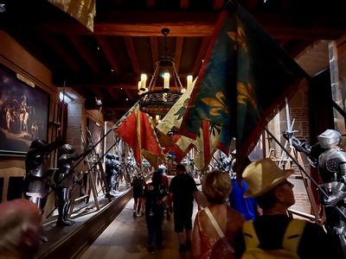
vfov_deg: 53.1
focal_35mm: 26
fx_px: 260
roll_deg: -0.6
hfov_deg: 67.3
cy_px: 130
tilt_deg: +4.0
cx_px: 173
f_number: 1.5
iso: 2000
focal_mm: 5.7
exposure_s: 1/16
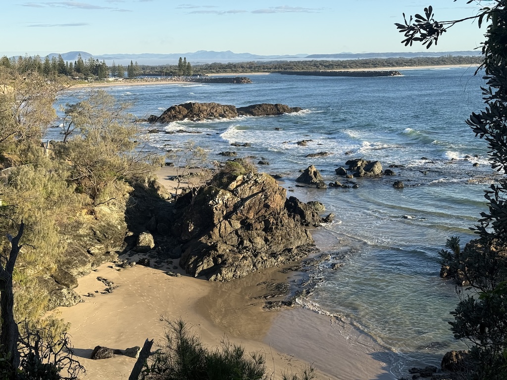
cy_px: 190
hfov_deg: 39.7
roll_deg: +1.0
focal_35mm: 48
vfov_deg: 30.3
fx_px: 703
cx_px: 254
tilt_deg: -9.4
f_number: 1.78
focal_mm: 6.76
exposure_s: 1/1795
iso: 80
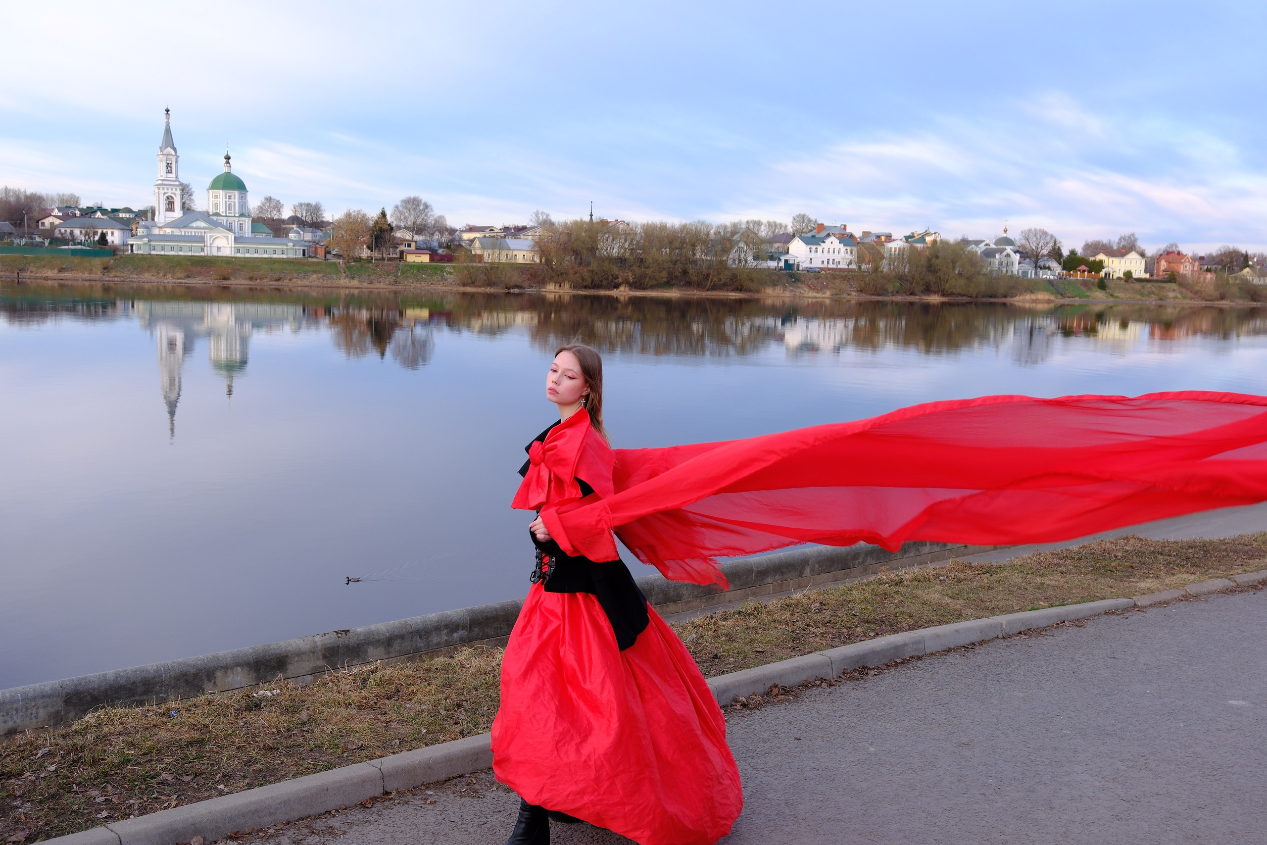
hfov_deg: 54.4
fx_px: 1232
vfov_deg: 37.9
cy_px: 422
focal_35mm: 35
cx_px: 634
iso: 160
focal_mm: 23.4
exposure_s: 1/125
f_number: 4
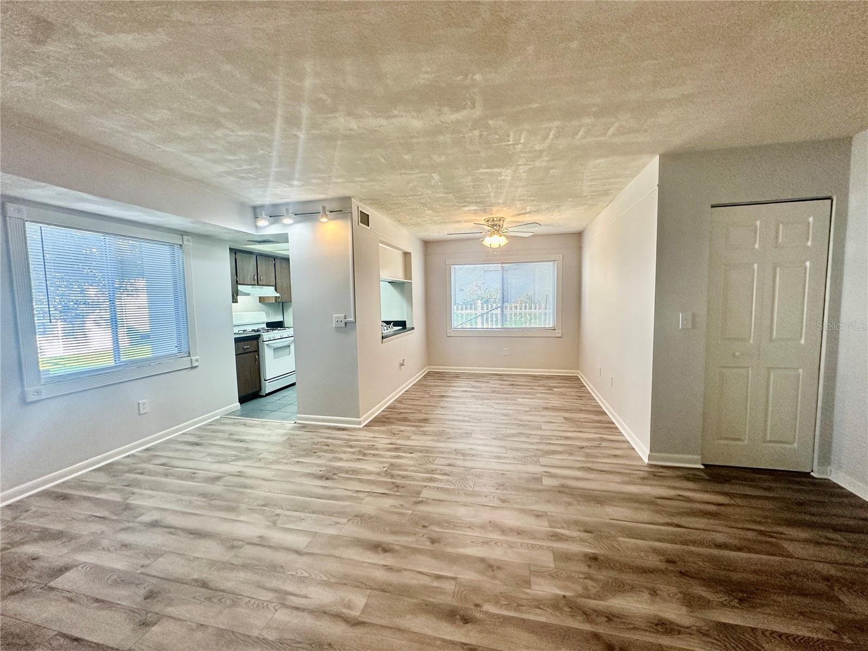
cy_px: 326
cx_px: 434
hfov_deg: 102.1
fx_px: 351
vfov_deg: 85.7
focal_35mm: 14
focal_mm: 2.22
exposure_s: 1/120
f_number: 2.2
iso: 250
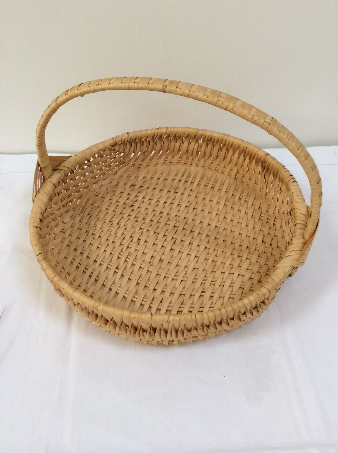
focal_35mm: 32
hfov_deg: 44.1
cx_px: 169
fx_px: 418
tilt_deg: -45.1
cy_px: 226
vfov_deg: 56.9
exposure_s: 1/25
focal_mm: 3.3
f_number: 2.4
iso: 32
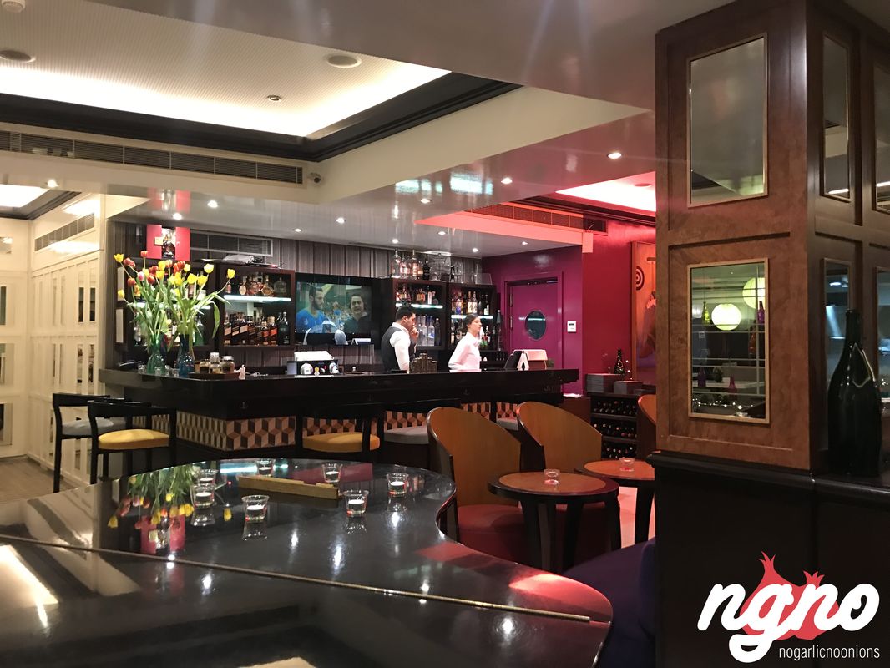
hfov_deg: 63.4
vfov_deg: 49.8
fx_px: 720
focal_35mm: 28
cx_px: 445
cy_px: 334
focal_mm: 3.99
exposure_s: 1/14
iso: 80
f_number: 1.8
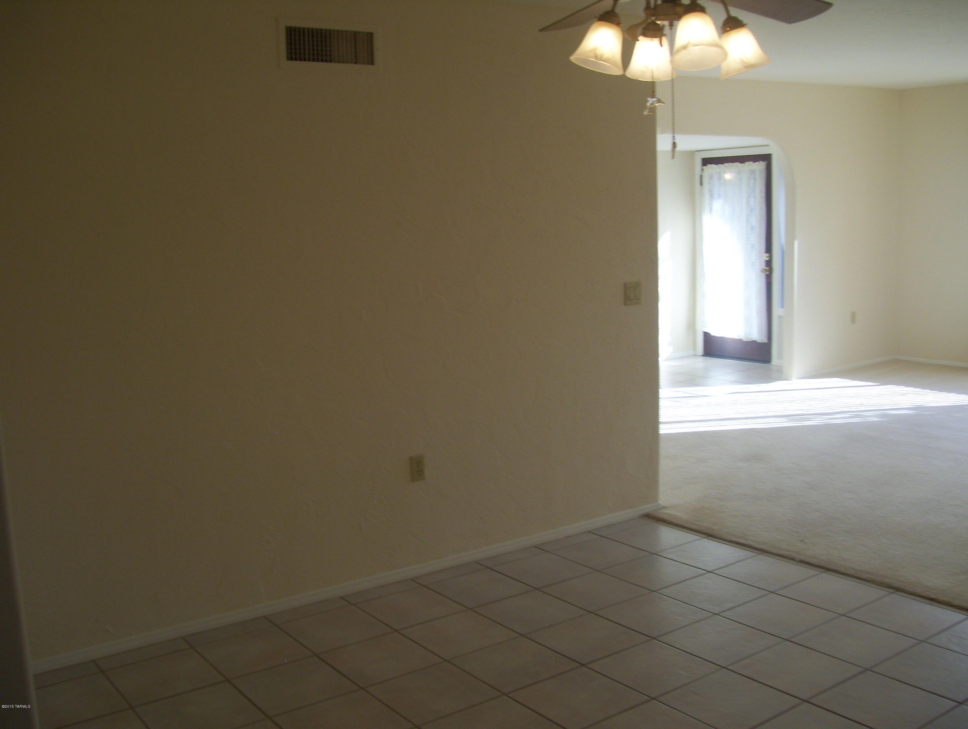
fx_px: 1008
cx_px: 484
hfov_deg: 51.3
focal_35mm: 36
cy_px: 364
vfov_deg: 39.7
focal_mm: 6
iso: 80
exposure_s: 1/100
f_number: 2.7
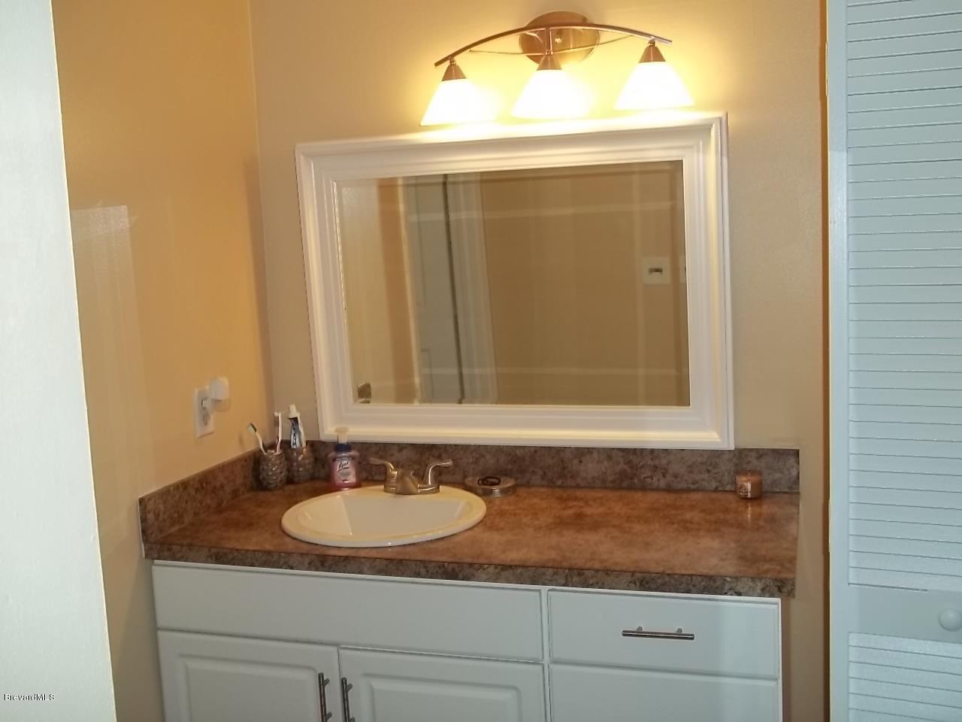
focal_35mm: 36
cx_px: 481
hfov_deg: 51.4
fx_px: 1000
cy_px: 361
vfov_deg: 39.7
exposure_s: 1/30
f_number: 3.1
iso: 64
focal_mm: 6.5
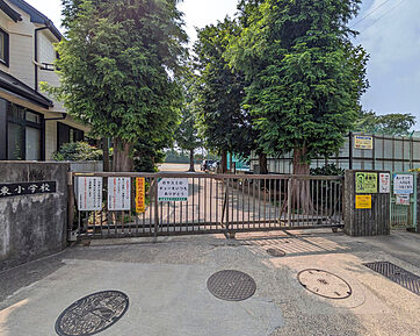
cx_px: 209
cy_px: 166
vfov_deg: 80.3
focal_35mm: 16
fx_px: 199
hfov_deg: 93.2
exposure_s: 1/2404
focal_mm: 1.83
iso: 50
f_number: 2.2
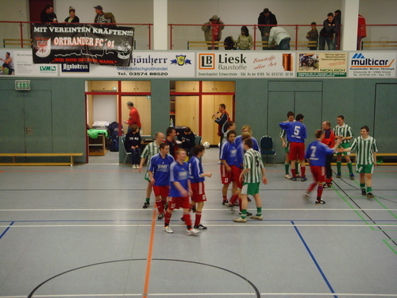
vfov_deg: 21.0
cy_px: 149
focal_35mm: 70
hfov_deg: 27.8
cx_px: 198
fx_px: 803
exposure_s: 1/15
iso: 200
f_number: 4.1
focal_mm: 11.8
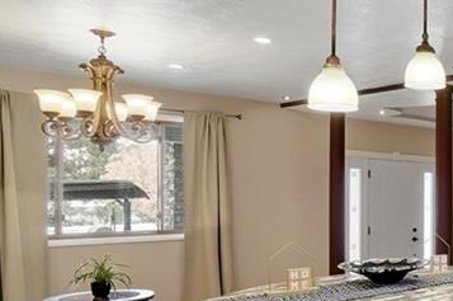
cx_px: 580
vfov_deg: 30.9
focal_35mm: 43
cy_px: 197
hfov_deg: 33.8
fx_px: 540
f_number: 4
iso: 100
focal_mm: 10
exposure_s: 1/320
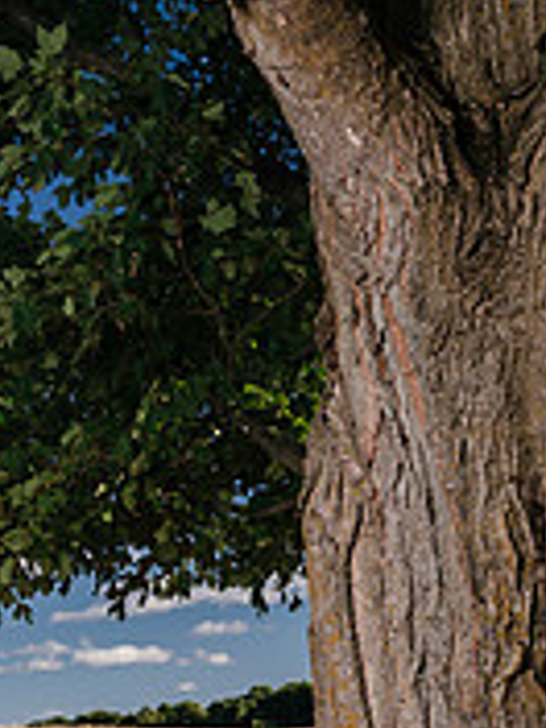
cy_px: 761
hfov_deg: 16.7
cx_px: 44
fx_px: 1830
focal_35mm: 87
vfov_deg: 21.5
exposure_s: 1/200
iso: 64
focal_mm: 26
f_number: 5
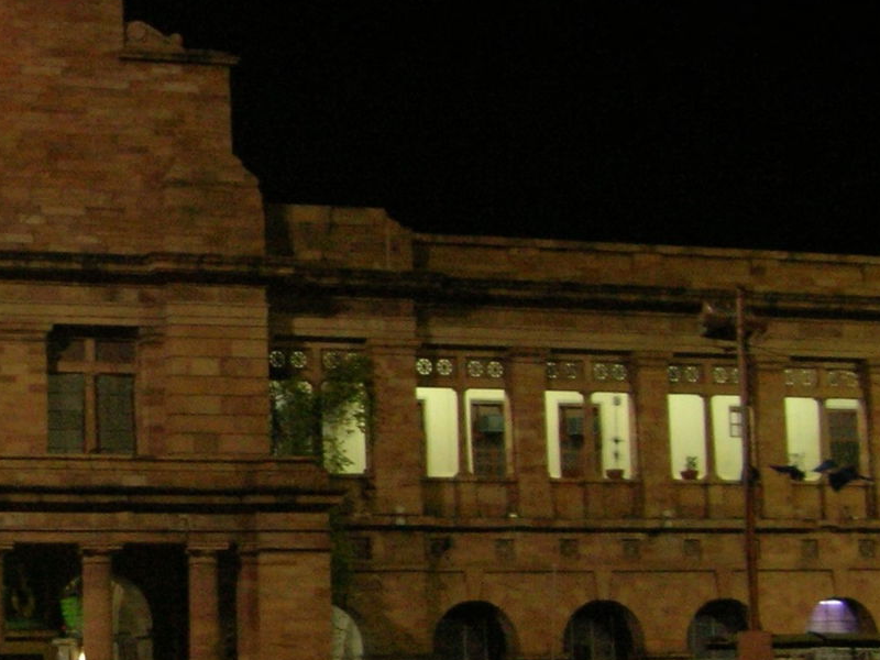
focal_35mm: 84
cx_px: -110
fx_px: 2135
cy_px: 462
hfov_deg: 21.9
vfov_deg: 17.5
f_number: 2.8
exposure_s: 1/6.3
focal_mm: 5.8
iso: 198
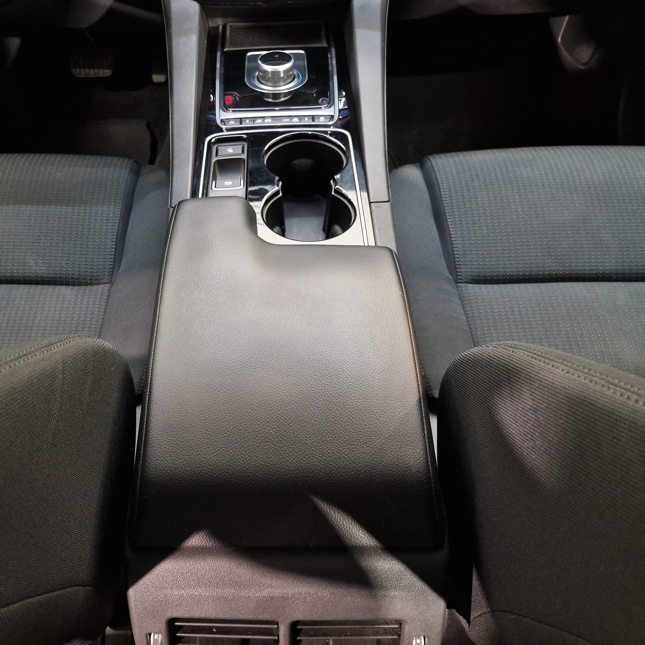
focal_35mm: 28
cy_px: 330
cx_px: 254
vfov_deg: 57.3
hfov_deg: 56.8
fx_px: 590
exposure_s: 1/17
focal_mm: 6.4
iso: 400
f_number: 1.8
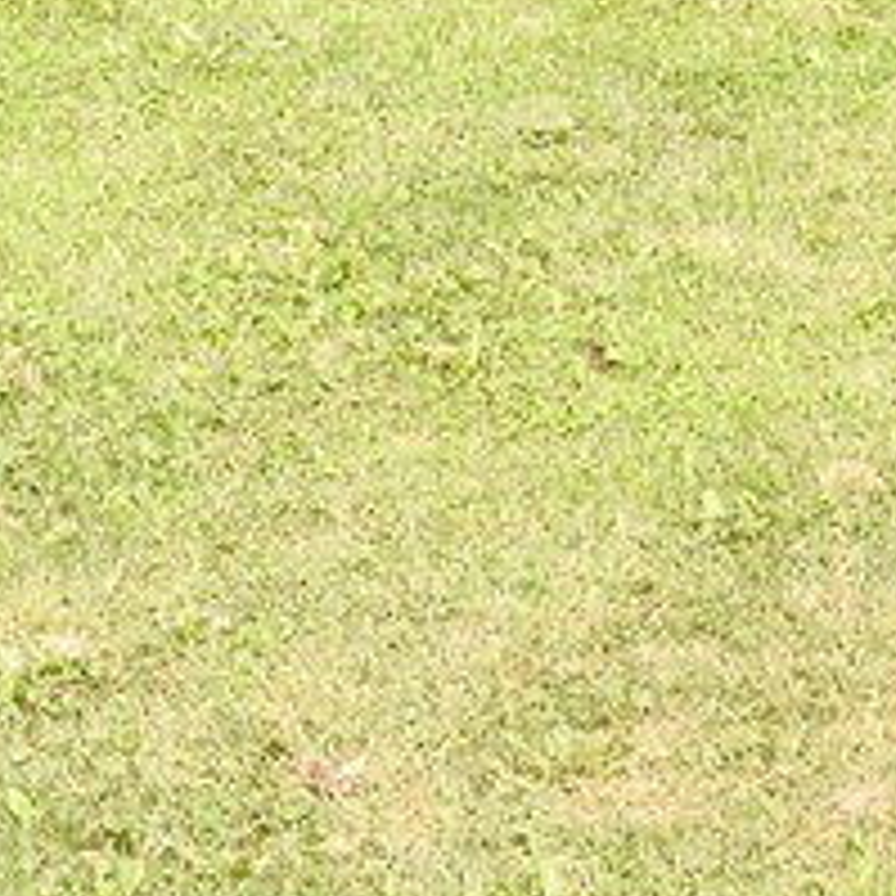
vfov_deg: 10.4
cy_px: -590
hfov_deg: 10.1
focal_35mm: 160
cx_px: 1747
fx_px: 4695
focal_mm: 23
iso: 160
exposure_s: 1/250
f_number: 8
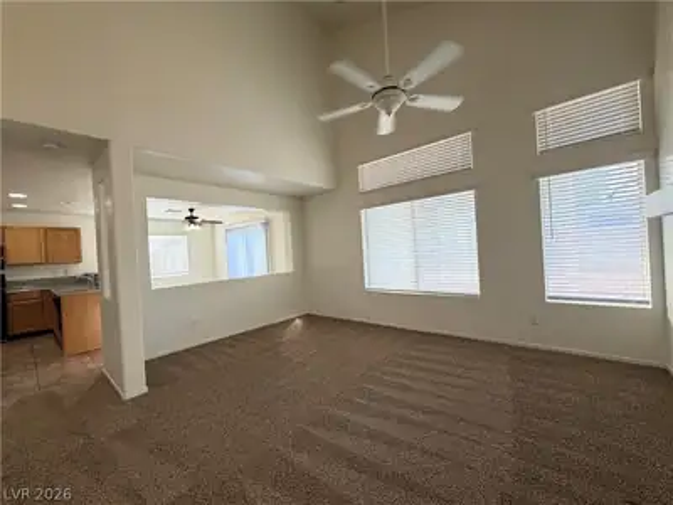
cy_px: 252
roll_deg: +2.7
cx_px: 336
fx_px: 272
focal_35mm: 14
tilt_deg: +0.2
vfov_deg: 85.7
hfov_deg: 102.1
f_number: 2.2
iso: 125
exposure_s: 1/120
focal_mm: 2.22
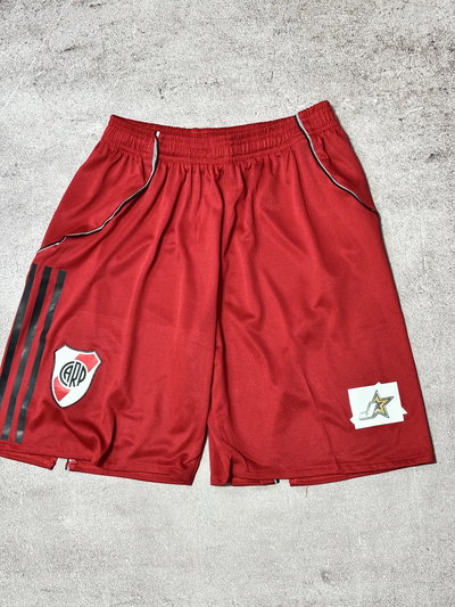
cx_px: 228
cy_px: 304
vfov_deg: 36.8
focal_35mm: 52
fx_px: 911
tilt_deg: -75.0
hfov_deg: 28.0
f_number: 1.6
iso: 250
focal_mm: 5.96
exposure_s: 1/34
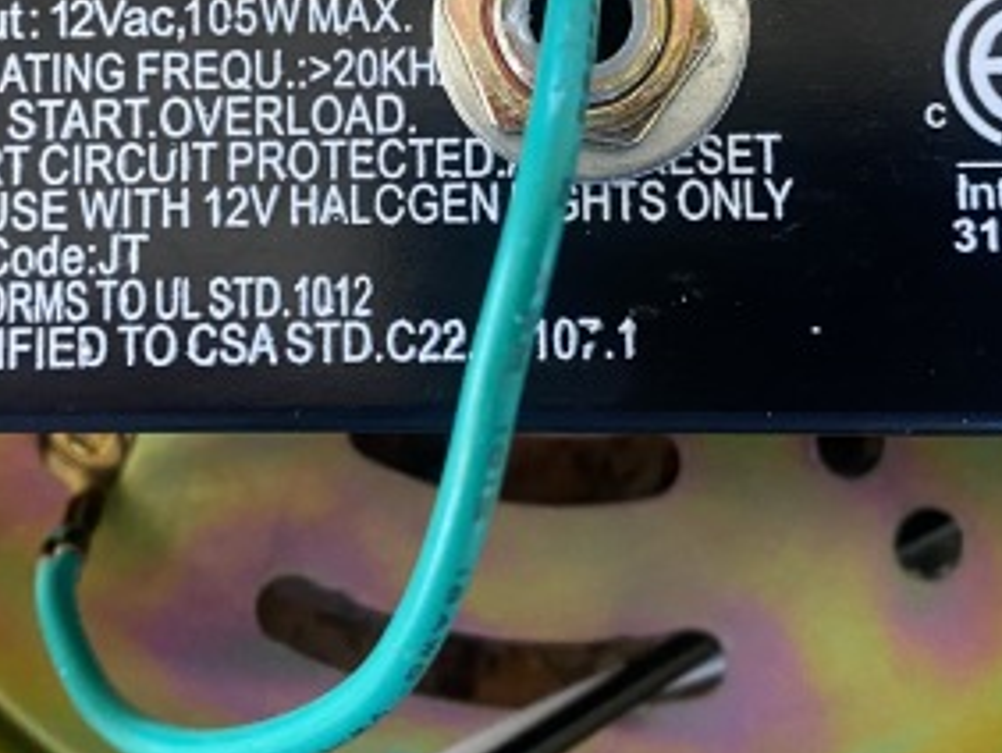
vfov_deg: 24.1
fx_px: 1709
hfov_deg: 32.7
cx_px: 480
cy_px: 71
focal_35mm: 59
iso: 320
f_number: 1.8
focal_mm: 4.25
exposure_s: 1/40
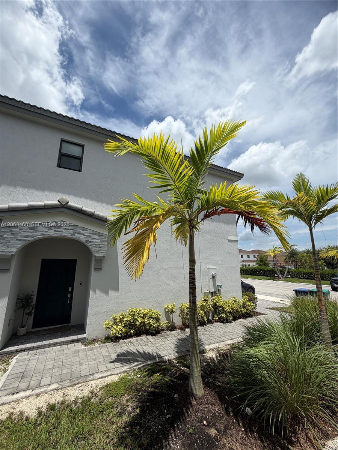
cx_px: 169
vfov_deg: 102.1
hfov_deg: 85.7
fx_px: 182
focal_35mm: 14
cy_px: 225
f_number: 2.2
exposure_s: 1/1339
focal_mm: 2.22
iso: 20
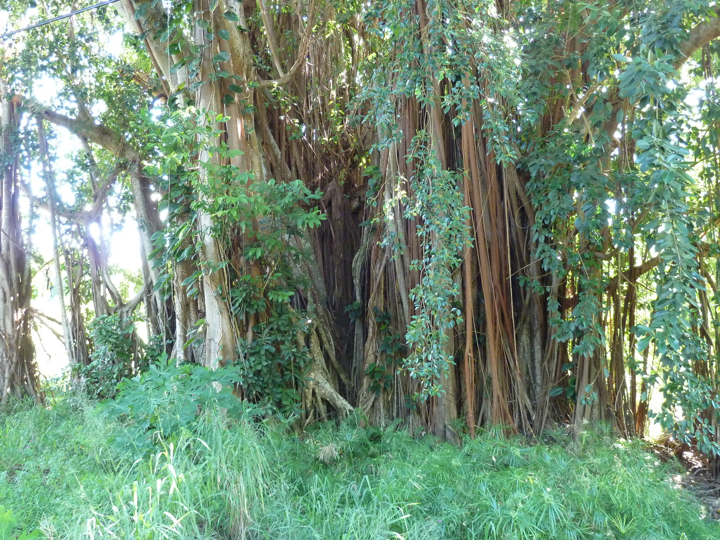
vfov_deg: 48.2
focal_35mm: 29
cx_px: 360
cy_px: 270
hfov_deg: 61.7
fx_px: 603
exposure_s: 1/20
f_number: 3.4
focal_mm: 4.7
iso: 400
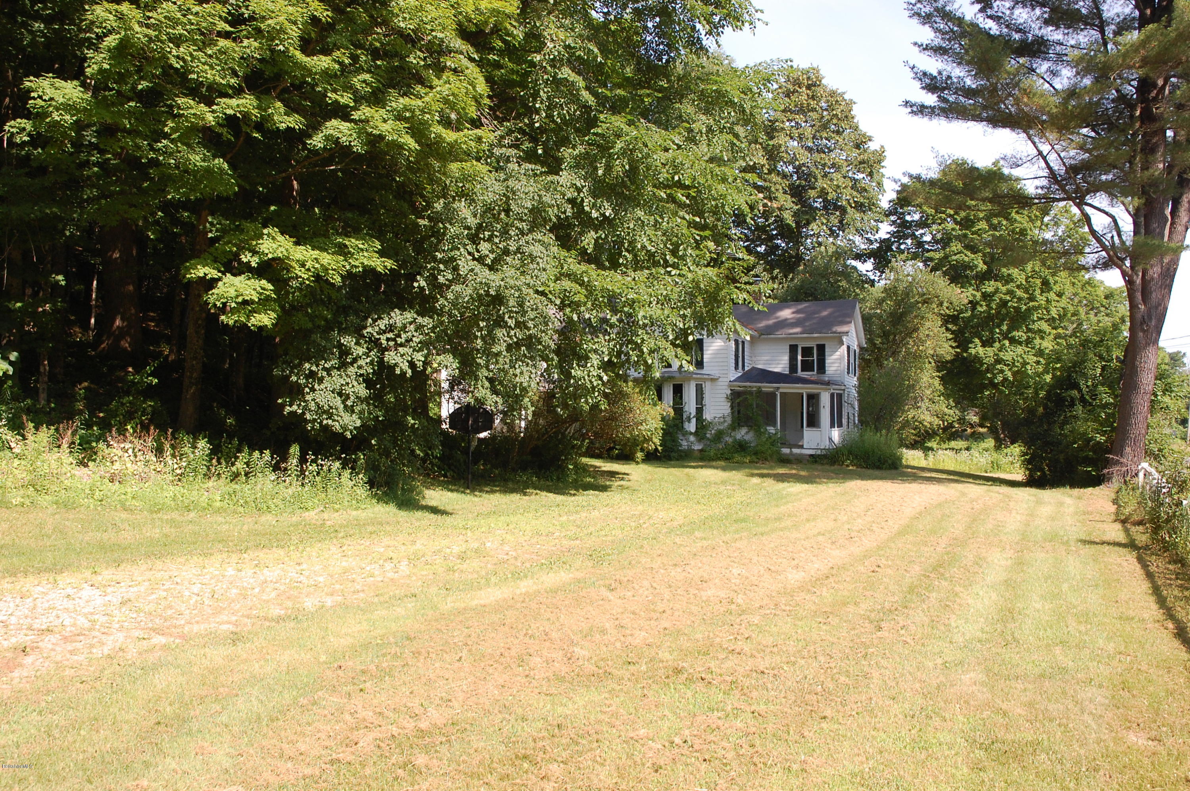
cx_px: 595
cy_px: 396
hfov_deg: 53.2
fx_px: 1189
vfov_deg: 36.8
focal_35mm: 36
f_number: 10
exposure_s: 1/200
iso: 400
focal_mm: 24
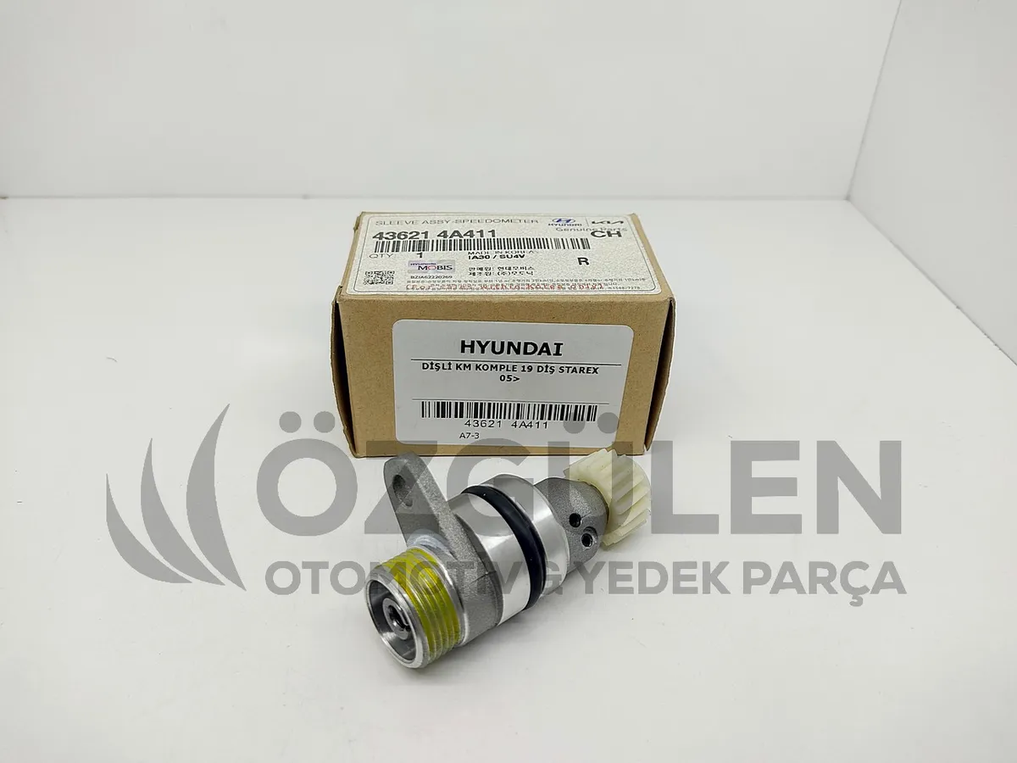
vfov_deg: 53.1
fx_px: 764
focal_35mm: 26
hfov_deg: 67.3
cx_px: 508
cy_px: 382
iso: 159
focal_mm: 4.74
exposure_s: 1/120
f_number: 1.79
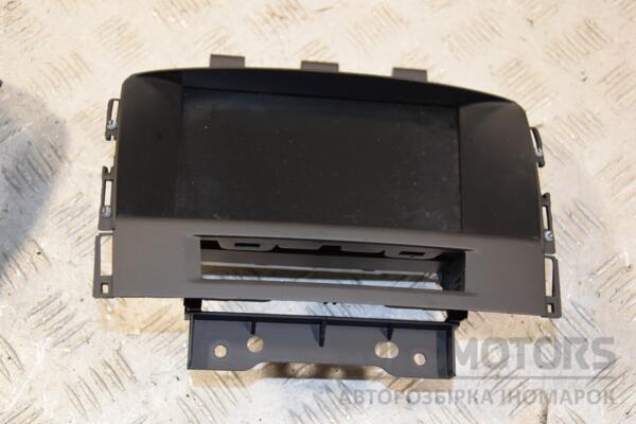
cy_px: 212
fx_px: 927
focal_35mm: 52
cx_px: 318
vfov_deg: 25.8
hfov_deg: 37.9
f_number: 5.6
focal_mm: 35
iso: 560
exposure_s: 1/125
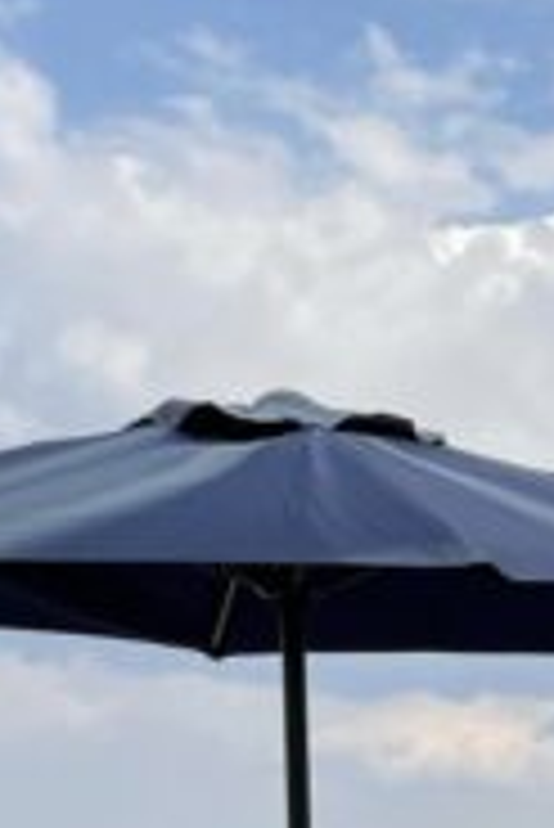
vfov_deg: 17.1
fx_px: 2603
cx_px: 1004
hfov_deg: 11.3
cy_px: 1066
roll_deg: +0.4
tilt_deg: -1.8
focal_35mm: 113
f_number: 1.6
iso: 32
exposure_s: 1/988
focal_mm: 4.2
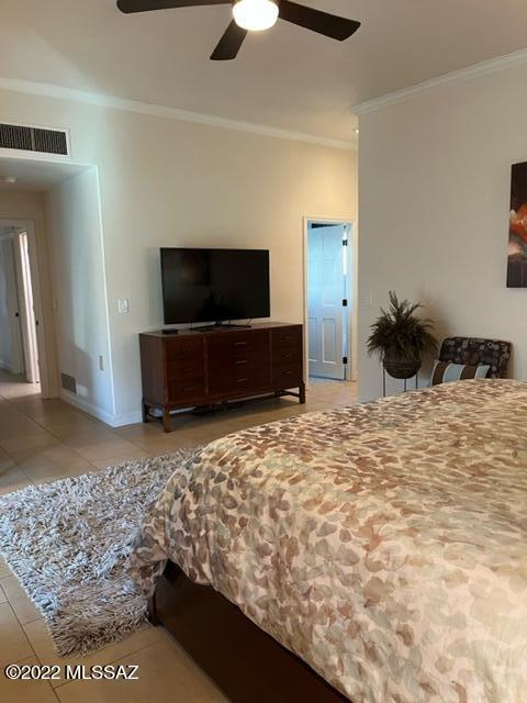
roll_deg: +1.0
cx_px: 264
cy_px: 352
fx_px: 528
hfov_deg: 53.1
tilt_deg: -8.1
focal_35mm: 26
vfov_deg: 67.3
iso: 250
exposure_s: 1/60
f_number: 1.6
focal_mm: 5.1
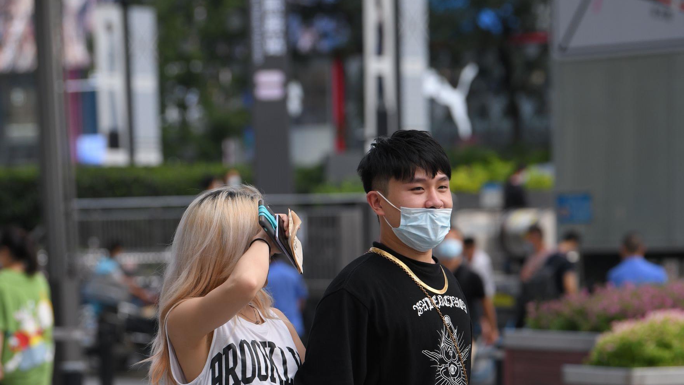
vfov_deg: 5.1
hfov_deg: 9.1
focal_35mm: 236
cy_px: 456
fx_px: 4280
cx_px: 342
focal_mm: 150
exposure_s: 1/640
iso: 400
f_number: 4.5
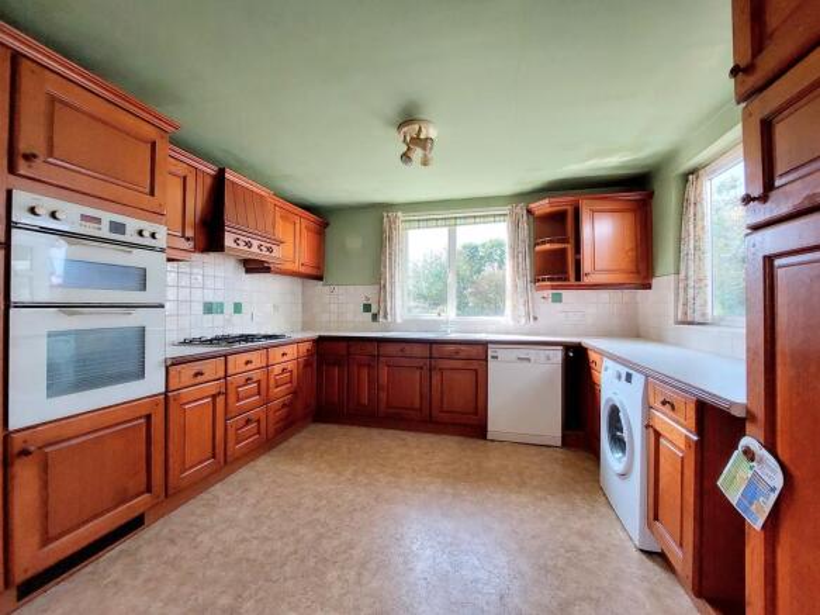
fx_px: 308
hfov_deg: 106.2
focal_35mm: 13
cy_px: 308
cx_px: 410
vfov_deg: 89.9
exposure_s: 1/103
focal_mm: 1.74
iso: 50
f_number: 2.2
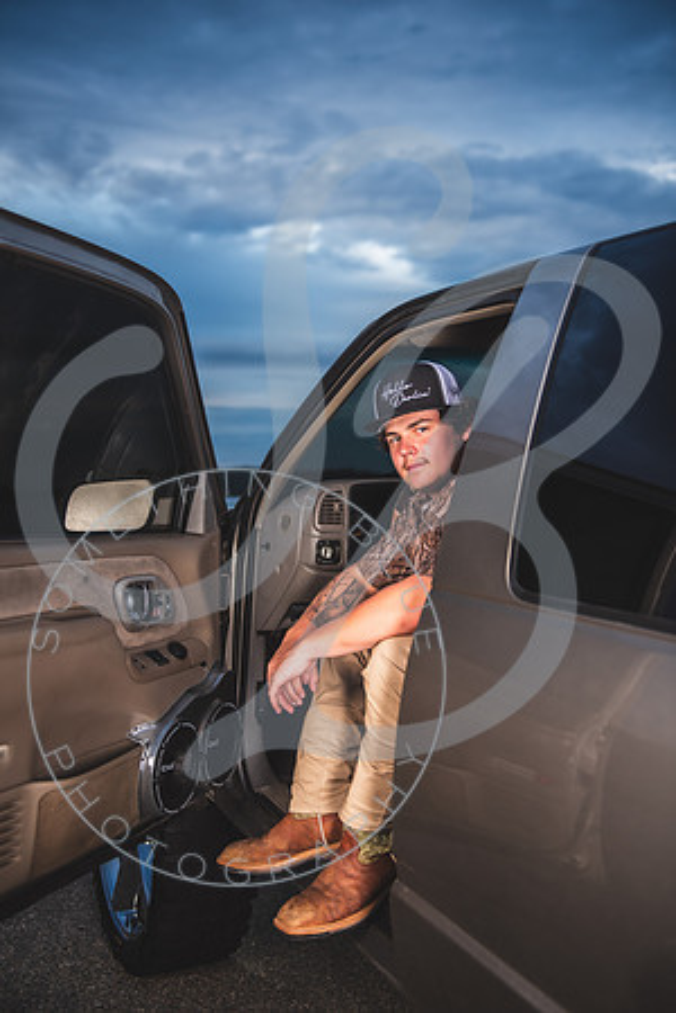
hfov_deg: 35.1
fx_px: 1070
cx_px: 338
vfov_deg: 50.7
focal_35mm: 38
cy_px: 506
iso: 100
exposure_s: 1/500
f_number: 2.8
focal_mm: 38
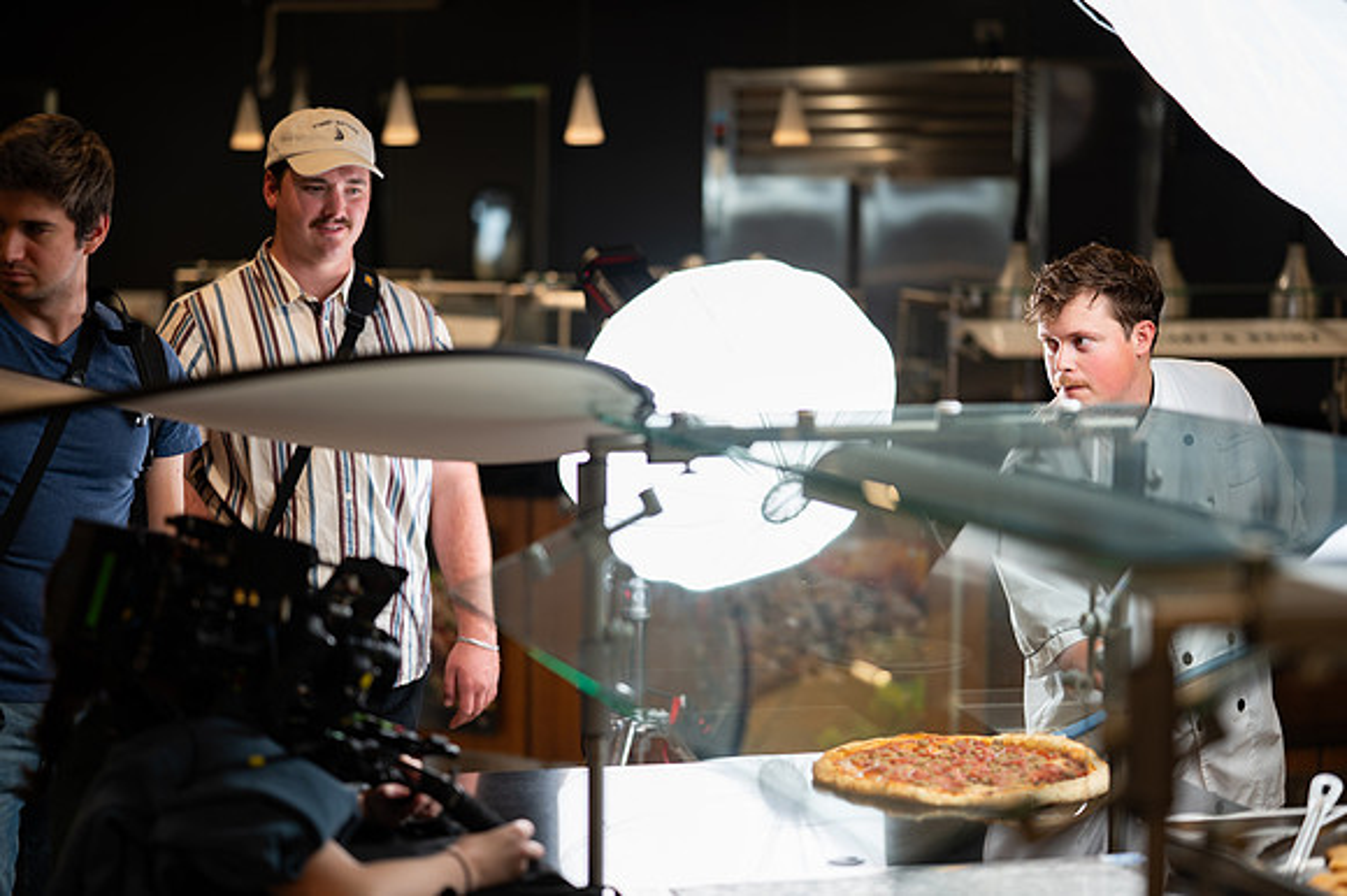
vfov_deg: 16.1
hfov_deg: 23.9
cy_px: 448
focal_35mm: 85
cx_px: 674
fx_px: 3178
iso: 100
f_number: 1.8
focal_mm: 85
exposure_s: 1/200
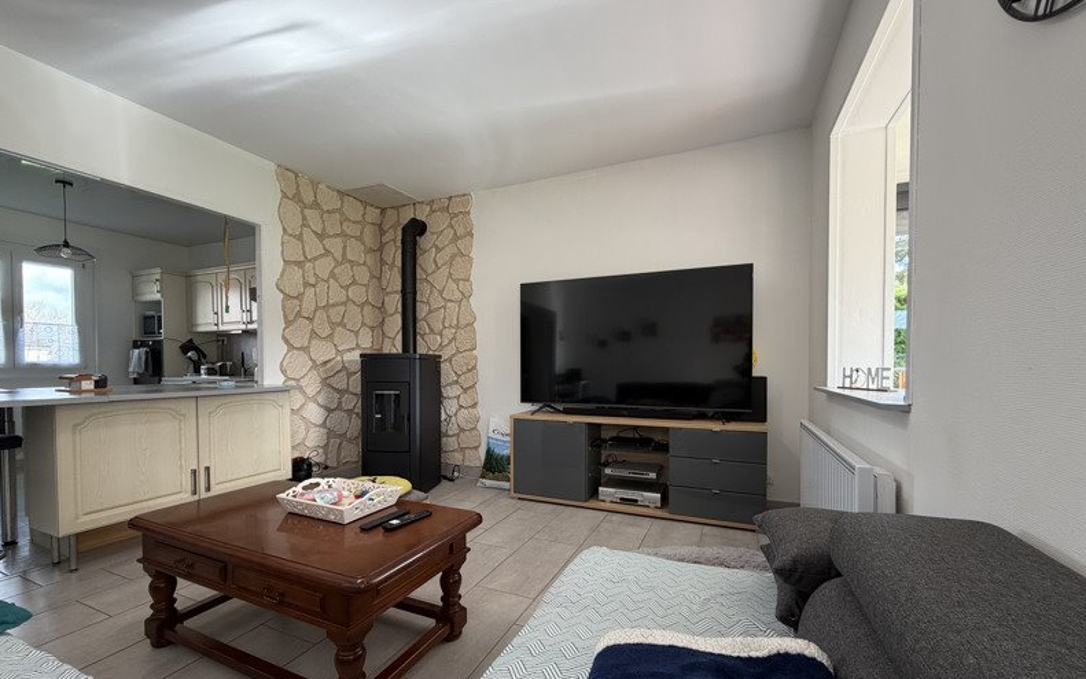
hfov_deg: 101.4
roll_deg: +1.0
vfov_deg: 74.6
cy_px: 374
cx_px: 544
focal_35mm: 15
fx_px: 444
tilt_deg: -1.2
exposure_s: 1/121
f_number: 2.2
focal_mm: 2.22
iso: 160
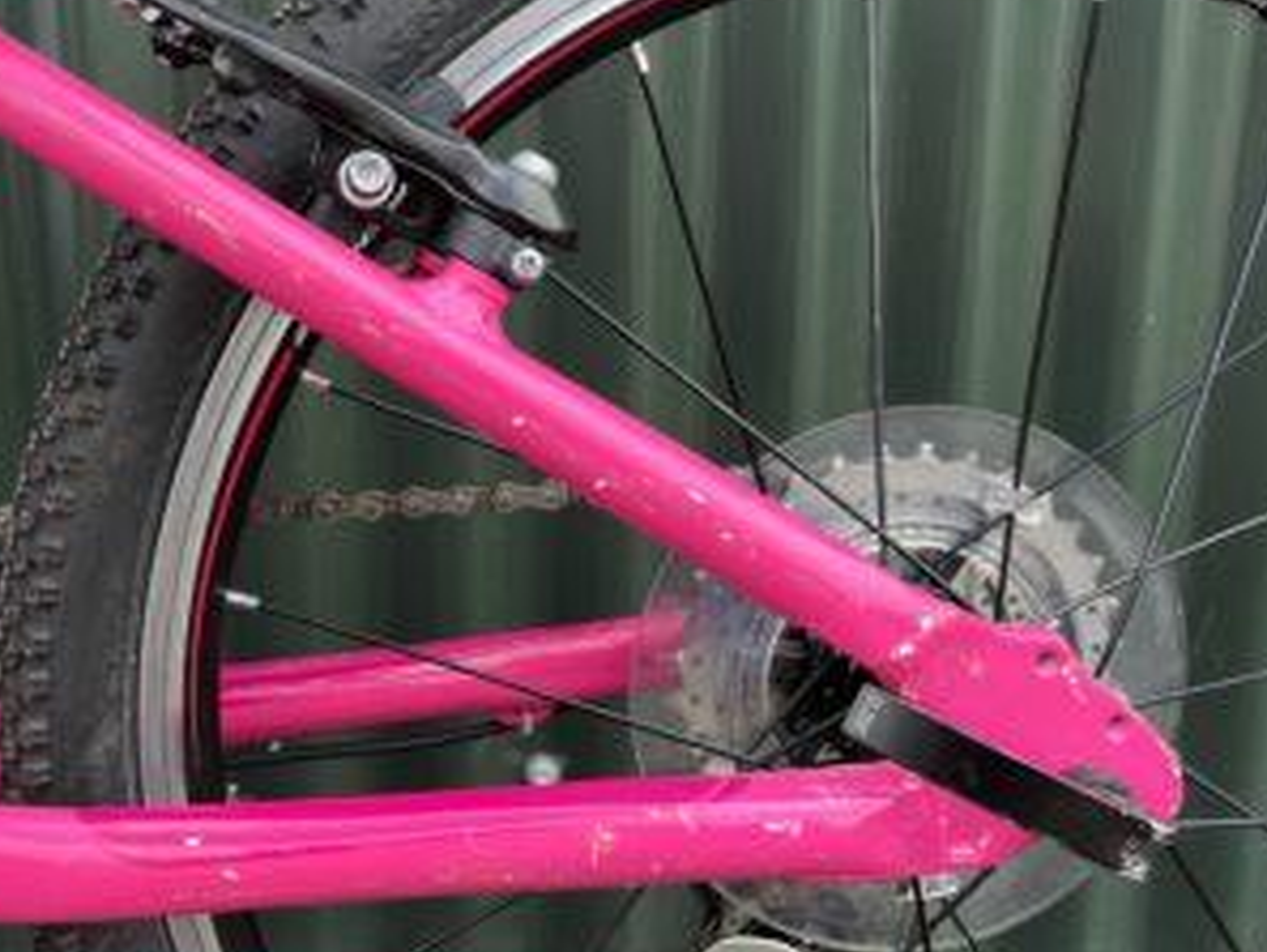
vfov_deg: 34.4
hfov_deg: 43.6
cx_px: 341
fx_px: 1538
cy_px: 495
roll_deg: +3.2
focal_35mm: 42
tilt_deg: -15.5
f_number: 1.6
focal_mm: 5.1
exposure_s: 1/319
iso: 50
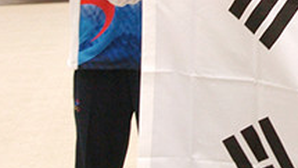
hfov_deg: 18.3
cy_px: -59
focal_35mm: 109
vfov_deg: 10.8
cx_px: 380
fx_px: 865
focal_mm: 25
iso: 400
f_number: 4.8
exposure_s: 1/60
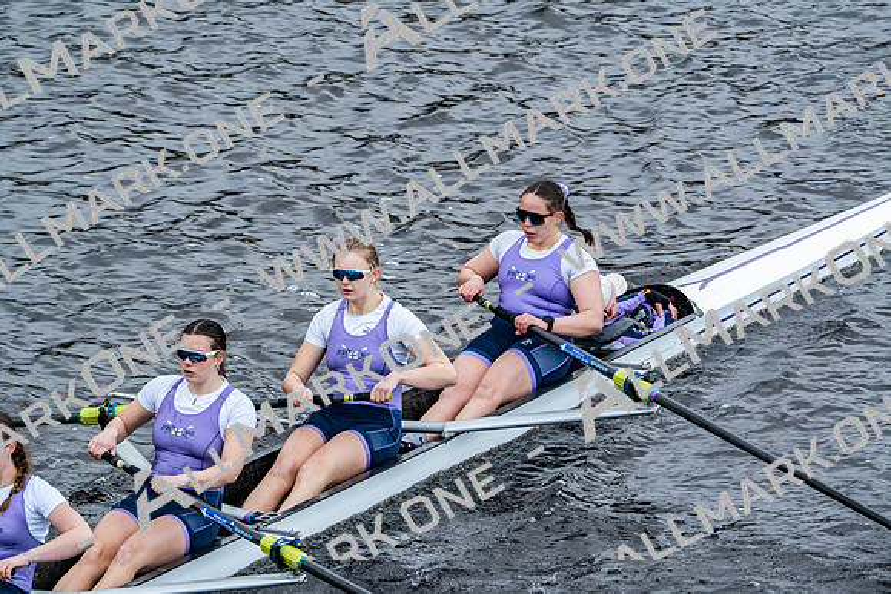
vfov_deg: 3.0
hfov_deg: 4.6
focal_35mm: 452
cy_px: 297
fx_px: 11189
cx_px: 446
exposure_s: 1/1250
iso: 1600
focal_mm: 452
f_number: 6.3
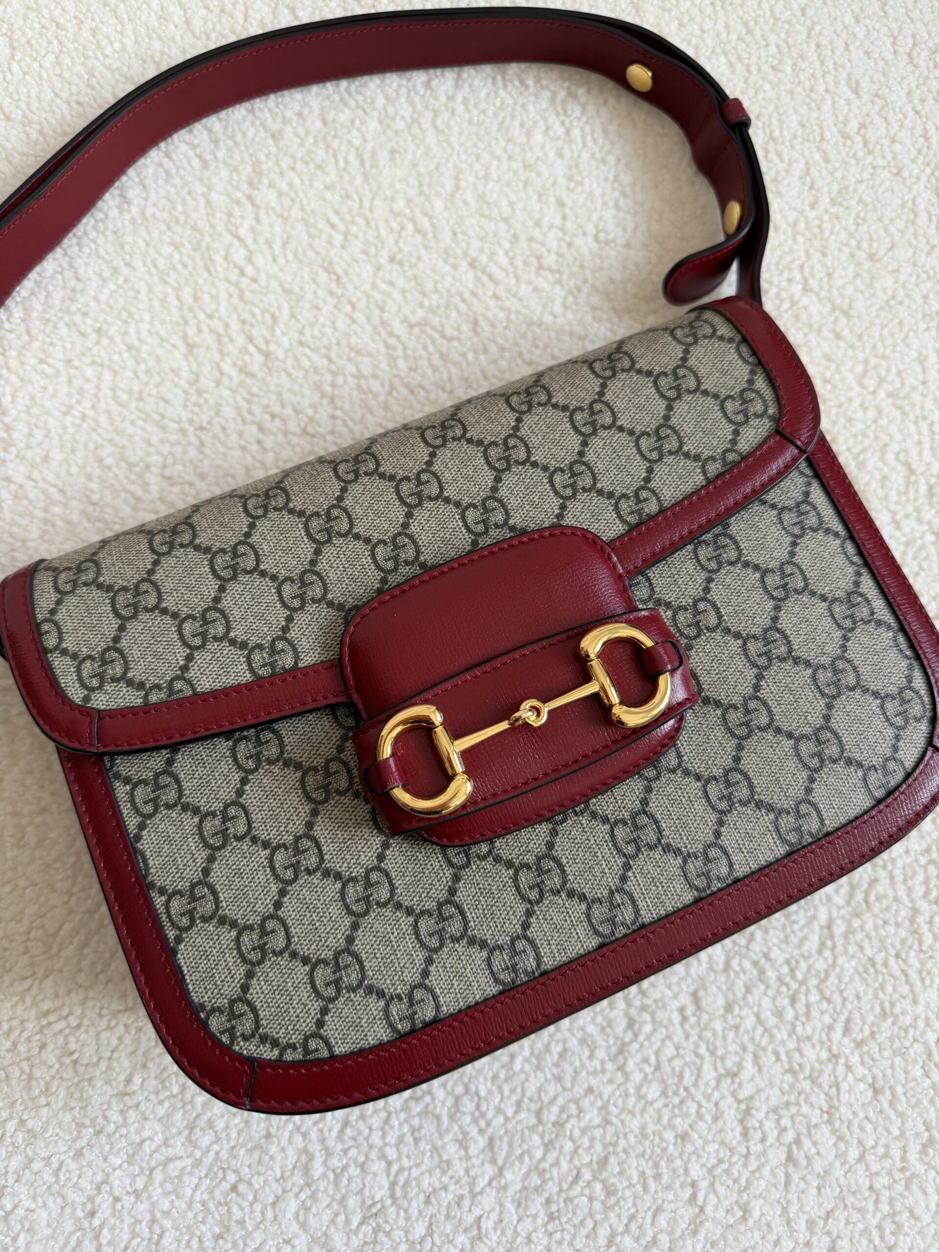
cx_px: 470
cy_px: 626
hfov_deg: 56.8
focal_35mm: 24
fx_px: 868
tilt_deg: -78.9
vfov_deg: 71.6
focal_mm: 6.76
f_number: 1.78
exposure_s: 1/121
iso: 100
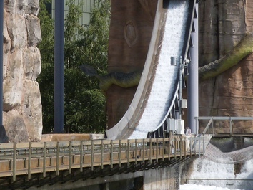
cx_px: 56
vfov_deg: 7.6
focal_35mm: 195
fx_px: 1424
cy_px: -21
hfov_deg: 10.1
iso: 100
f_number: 5.6
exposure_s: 1/500
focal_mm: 12.4
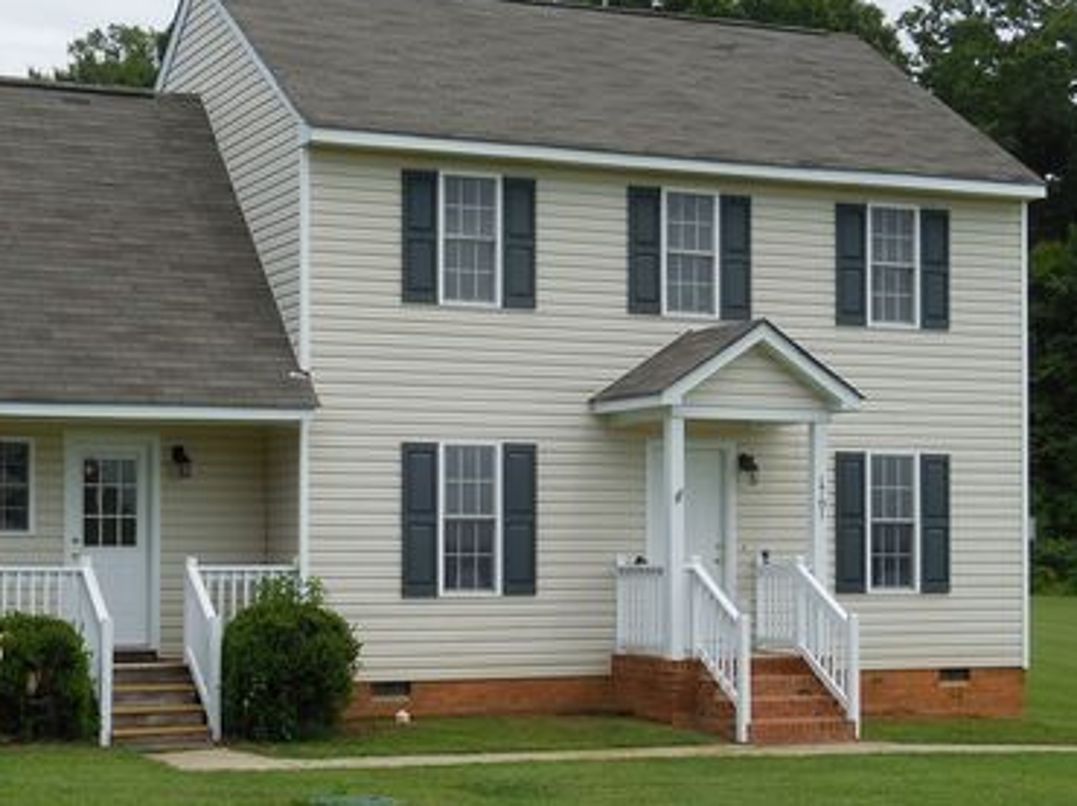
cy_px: 470
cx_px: 422
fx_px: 2145
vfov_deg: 21.3
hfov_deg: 28.1
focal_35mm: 69
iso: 125
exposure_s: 1/640
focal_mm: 9.1
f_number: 4.9
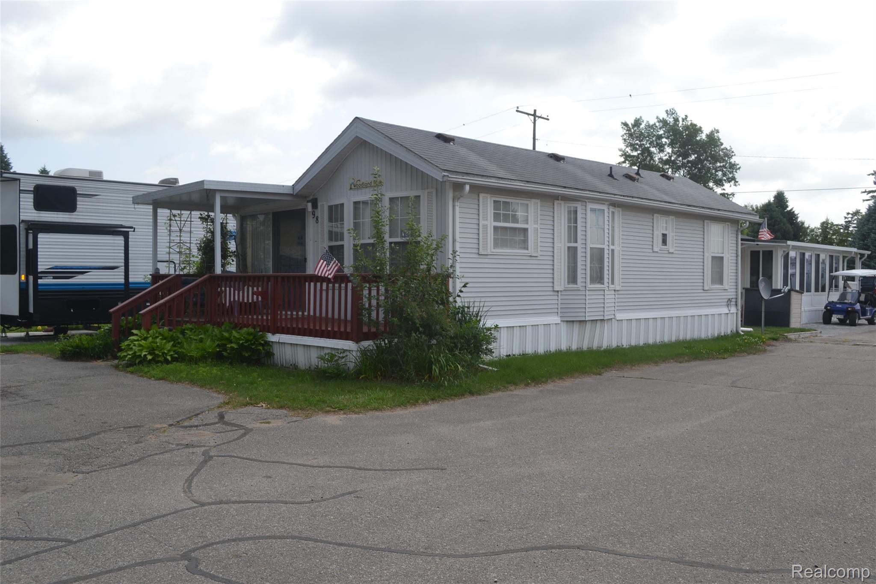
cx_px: 438
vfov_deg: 40.0
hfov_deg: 57.2
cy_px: 292
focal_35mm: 33
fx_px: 803
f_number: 8
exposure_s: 1/200
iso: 100
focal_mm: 22
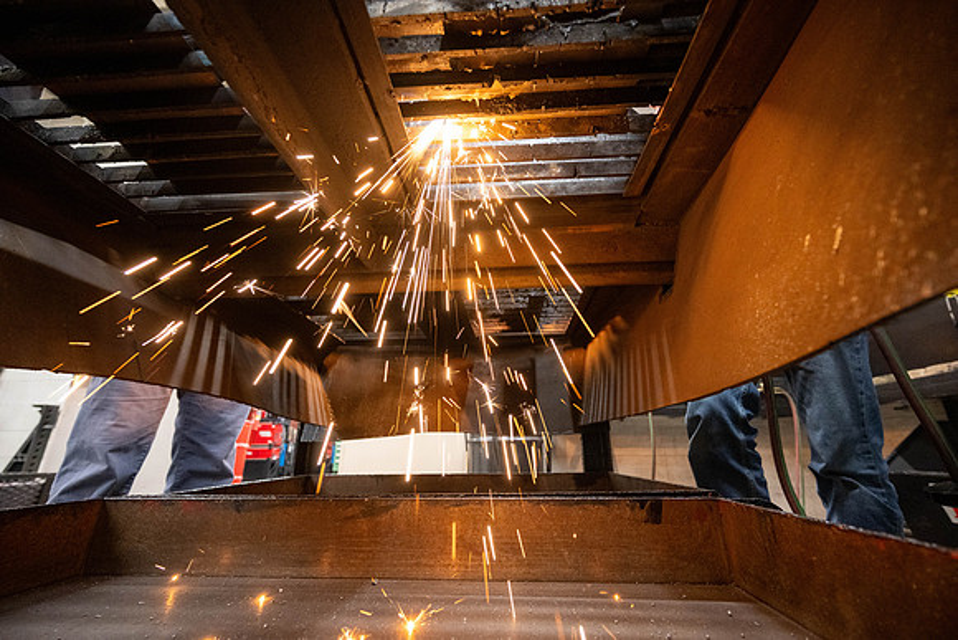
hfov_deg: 102.6
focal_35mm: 14
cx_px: 479
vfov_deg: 79.6
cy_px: 320
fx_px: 384
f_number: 4
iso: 2500
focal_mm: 14
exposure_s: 1/125
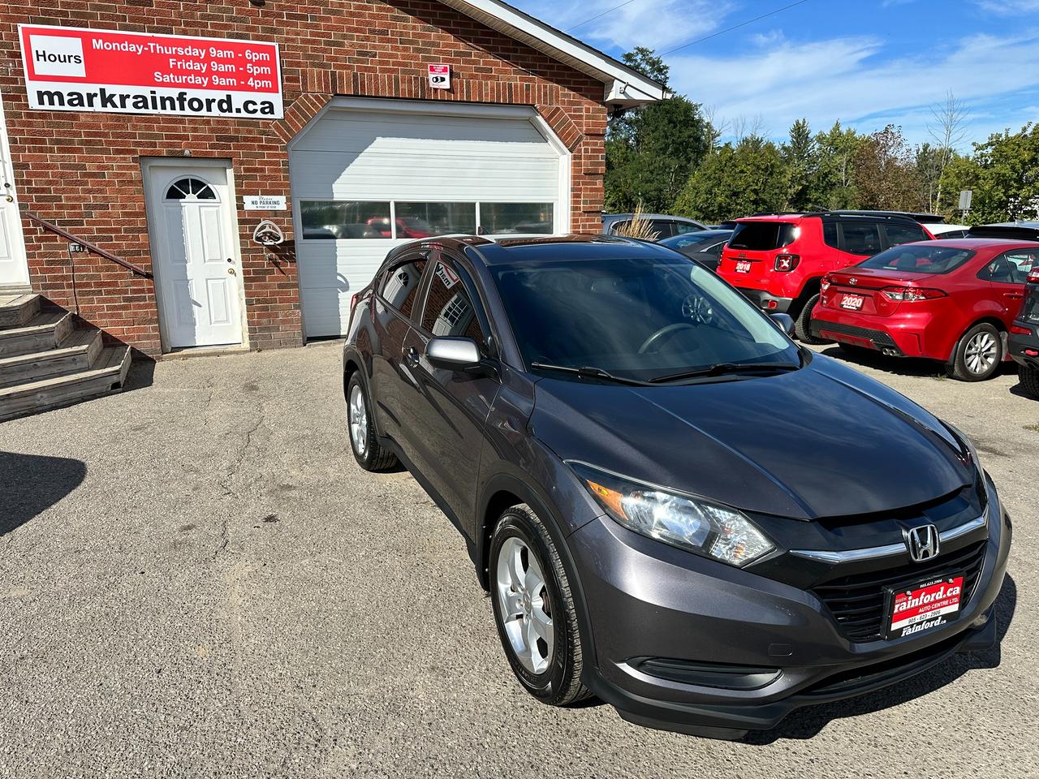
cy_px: 390
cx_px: 520
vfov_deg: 56.8
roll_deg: +0.7
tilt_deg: -12.9
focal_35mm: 24
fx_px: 720
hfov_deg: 71.6
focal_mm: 6.86
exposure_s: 1/3861
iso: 80
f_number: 1.78
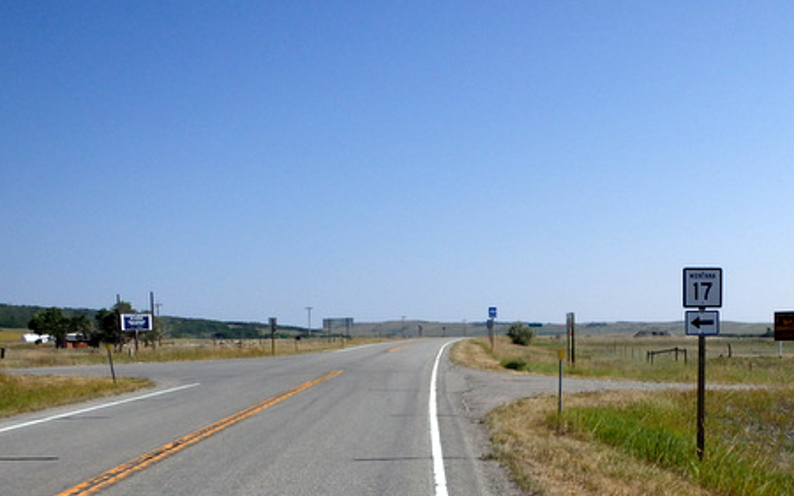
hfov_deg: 58.2
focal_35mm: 33
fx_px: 714
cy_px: 286
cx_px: 401
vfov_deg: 38.2
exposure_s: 1/200
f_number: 11
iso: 125
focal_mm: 5
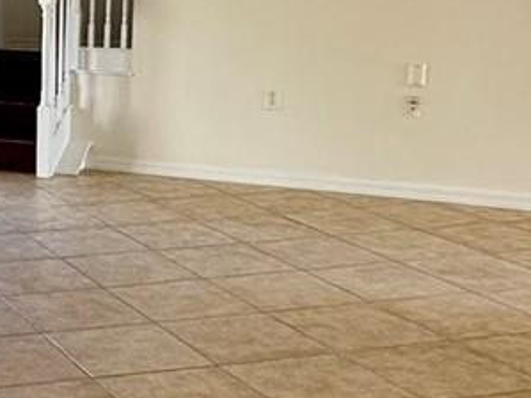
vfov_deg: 19.6
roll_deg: +1.4
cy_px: 233
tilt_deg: -14.4
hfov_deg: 22.7
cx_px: -194
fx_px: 1150
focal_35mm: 75
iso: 160
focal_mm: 2.22
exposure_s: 1/60
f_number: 2.2
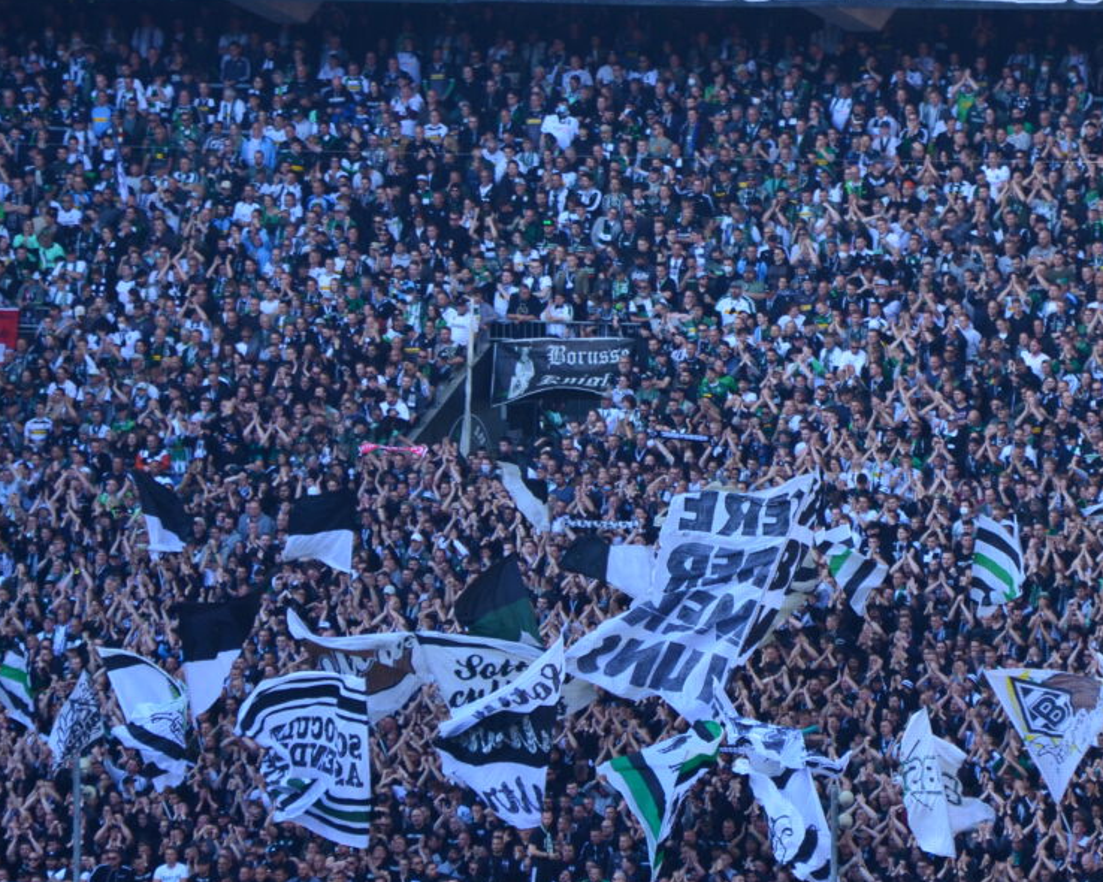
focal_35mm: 320
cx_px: 732
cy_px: 508
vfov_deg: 4.8
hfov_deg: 6.0
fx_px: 10444
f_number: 5.6
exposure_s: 1/250
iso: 450
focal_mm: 105
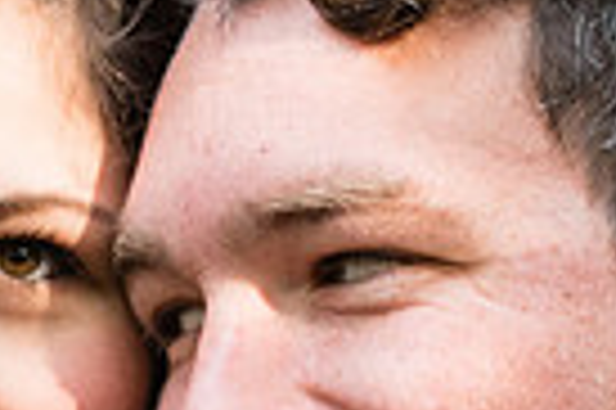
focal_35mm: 447
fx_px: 7639
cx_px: 63
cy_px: 570
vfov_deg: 3.1
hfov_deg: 4.6
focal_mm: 70
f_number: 4.5
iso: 800
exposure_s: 1/160
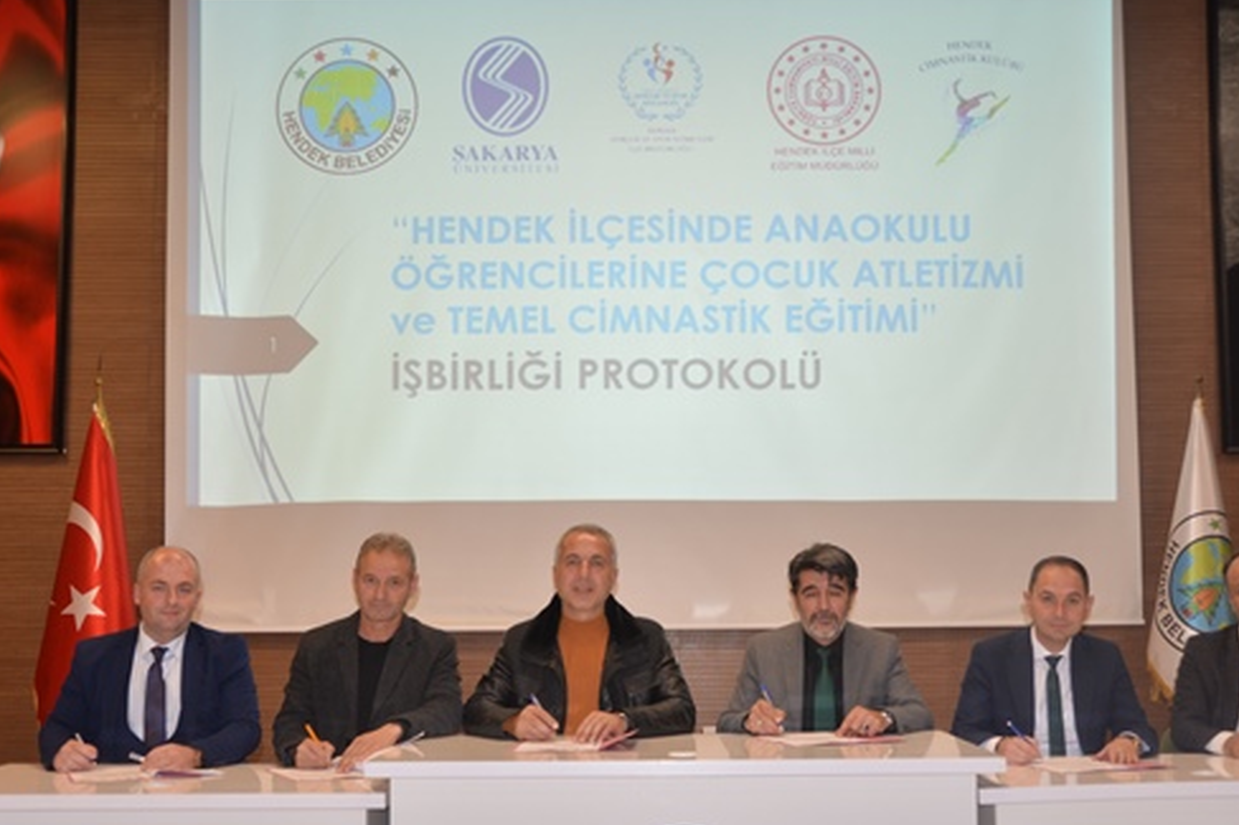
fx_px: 1445
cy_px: 522
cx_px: 665
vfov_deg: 31.7
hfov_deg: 46.4
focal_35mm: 42
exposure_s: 1/90
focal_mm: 32
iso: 400
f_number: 3
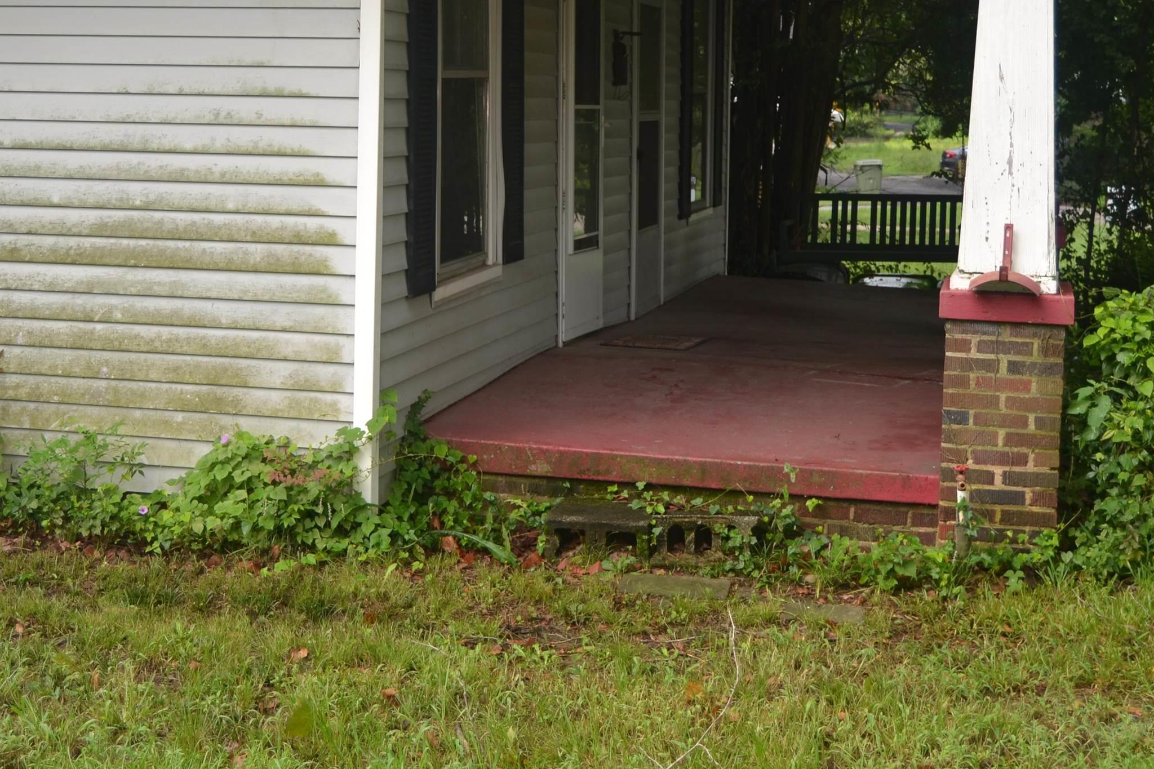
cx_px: 482
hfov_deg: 31.8
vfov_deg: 21.4
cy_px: 217
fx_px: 2019
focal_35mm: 63
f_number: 4
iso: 100
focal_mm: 28
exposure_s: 1/125
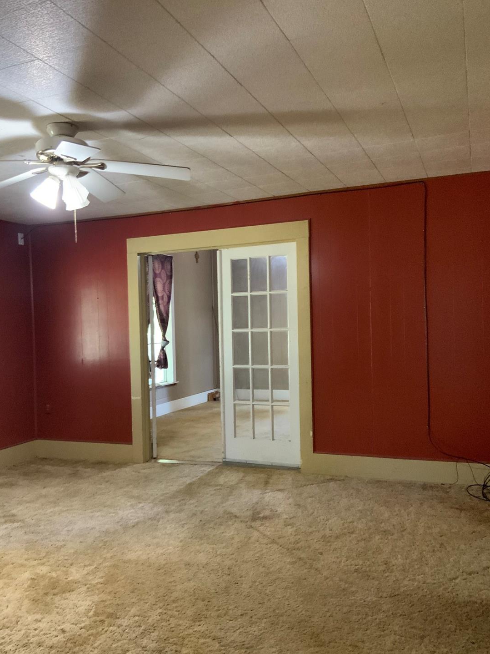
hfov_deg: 45.4
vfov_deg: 58.3
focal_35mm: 31
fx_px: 585
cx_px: 230
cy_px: 342
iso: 320
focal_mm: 3
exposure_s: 1/30
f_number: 1.8
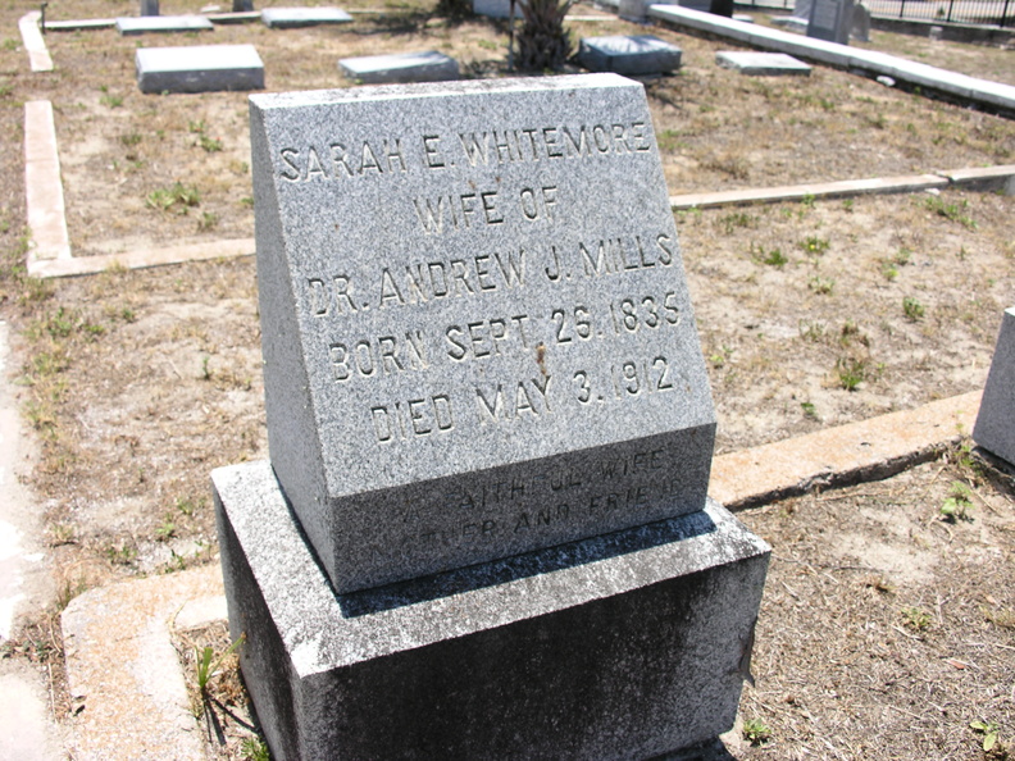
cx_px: 508
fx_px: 1026
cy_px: 380
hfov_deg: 52.6
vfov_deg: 40.7
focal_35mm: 35
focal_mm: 8.9
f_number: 4
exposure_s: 1/348
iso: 50
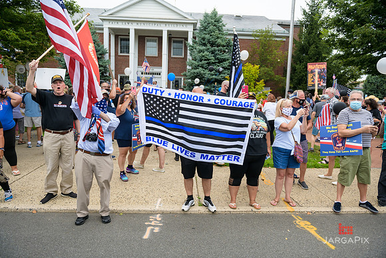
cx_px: 193
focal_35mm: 24
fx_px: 257
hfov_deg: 73.7
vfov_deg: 53.2
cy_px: 129
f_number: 3.2
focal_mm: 24
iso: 200
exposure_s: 1/320
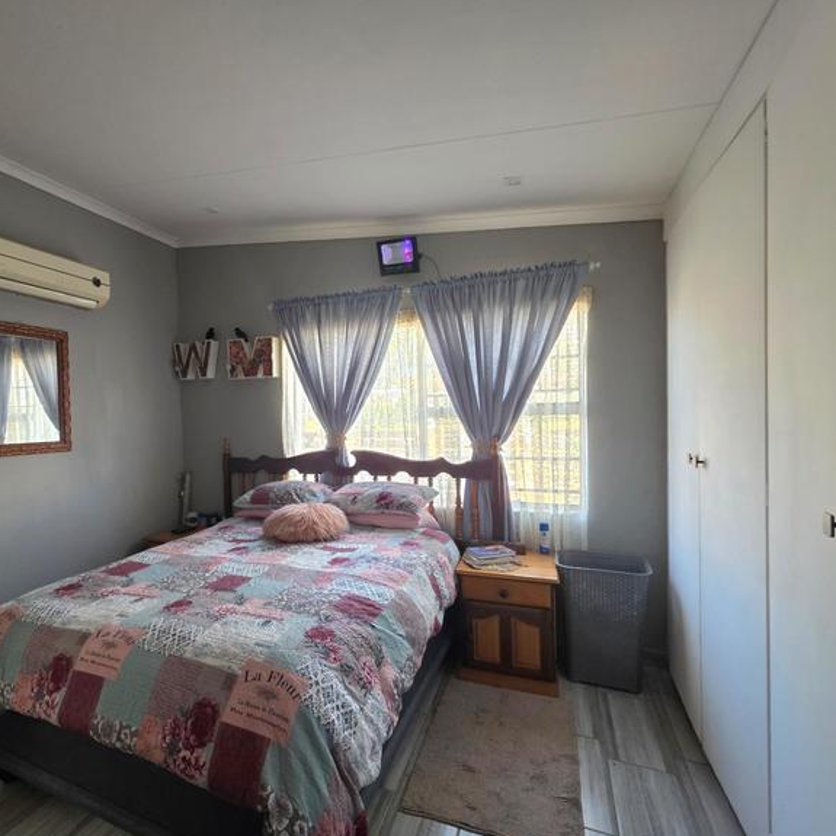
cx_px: 346
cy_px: 430
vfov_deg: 87.4
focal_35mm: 16
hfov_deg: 86.6
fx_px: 437
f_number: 1.9
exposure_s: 1/50.3
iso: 320
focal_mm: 2.2
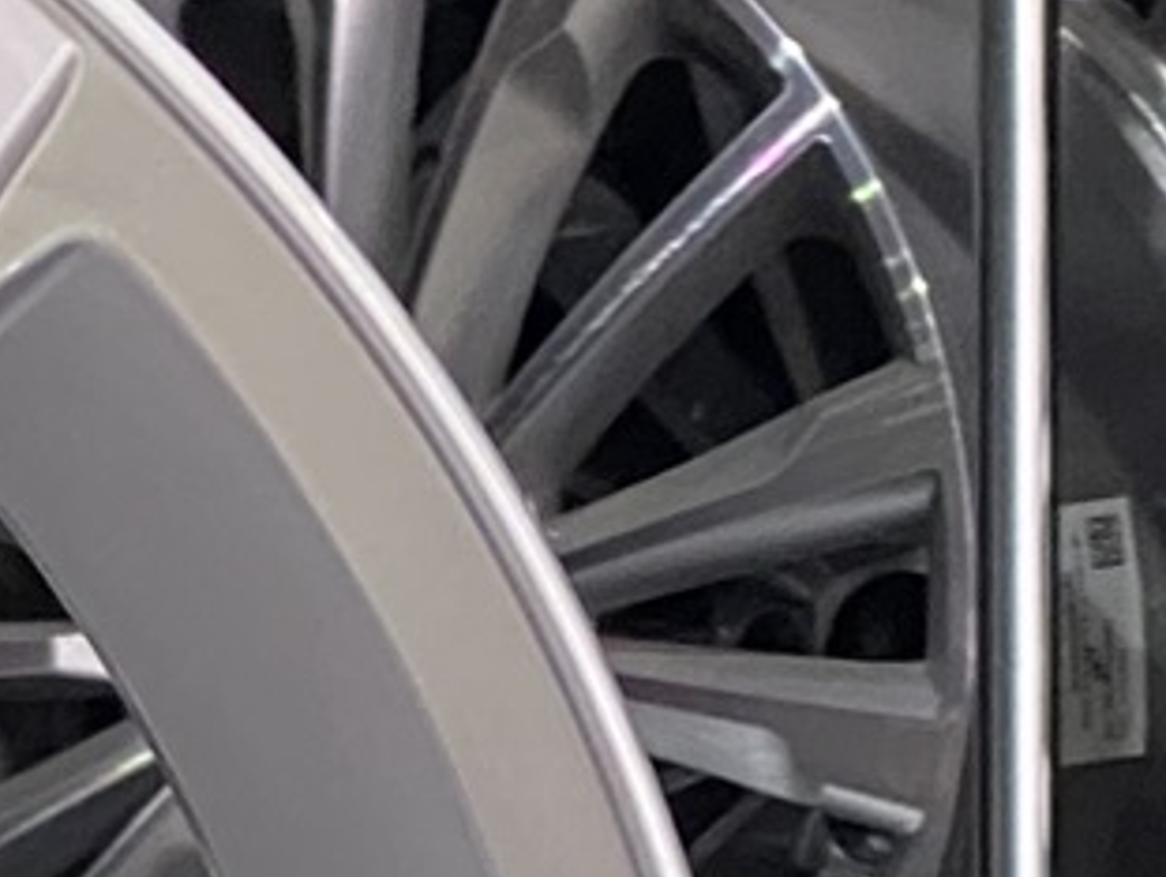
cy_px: 1518
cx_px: -1466
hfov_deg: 5.6
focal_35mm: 342
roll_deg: +0.1
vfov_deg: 4.3
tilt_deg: -1.4
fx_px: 11533
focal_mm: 6
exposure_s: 1/50
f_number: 2
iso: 200
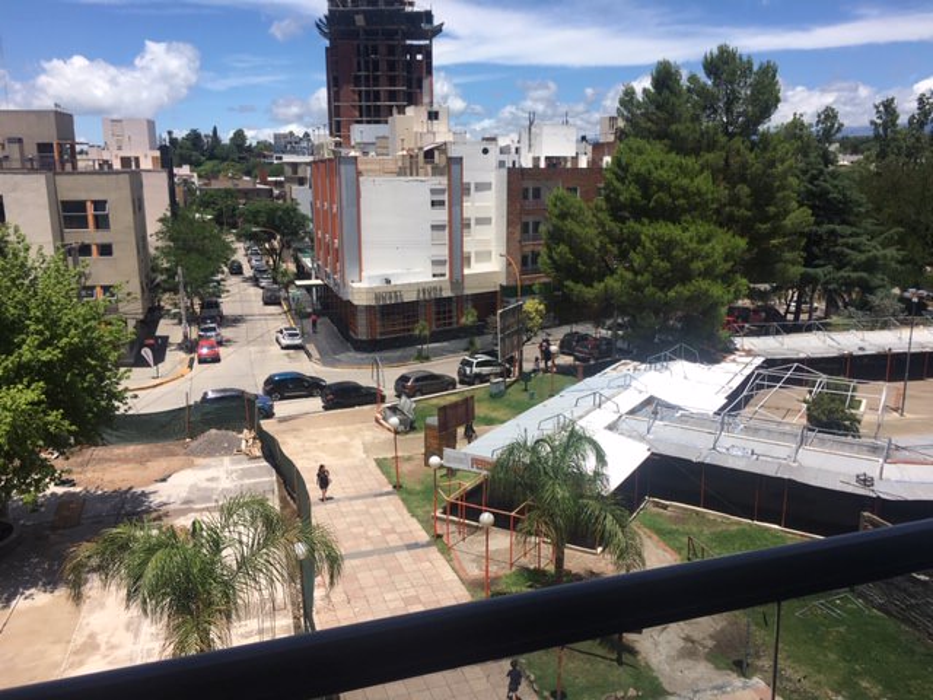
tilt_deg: -11.2
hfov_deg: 61.7
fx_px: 782
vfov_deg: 48.2
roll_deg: +0.7
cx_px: 466
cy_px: 350
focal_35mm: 29
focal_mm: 4.15
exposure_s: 1/2079
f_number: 2.2
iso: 25
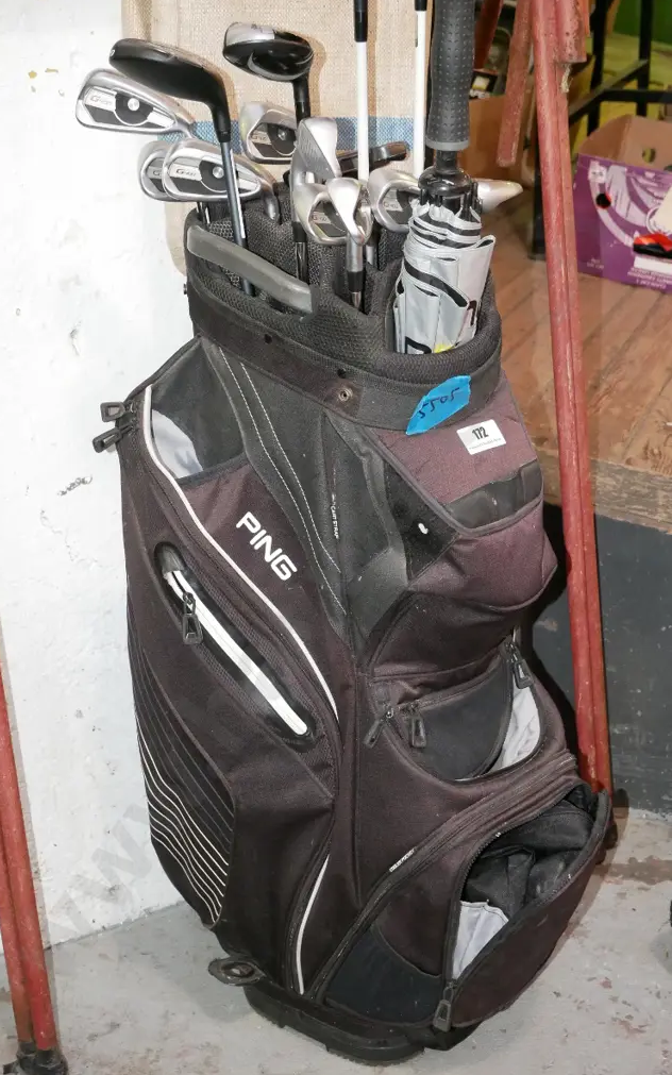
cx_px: 362
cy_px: 540
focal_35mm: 58
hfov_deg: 22.4
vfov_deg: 35.1
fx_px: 1699
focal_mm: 27
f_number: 5.6
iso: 3200
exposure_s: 1/100
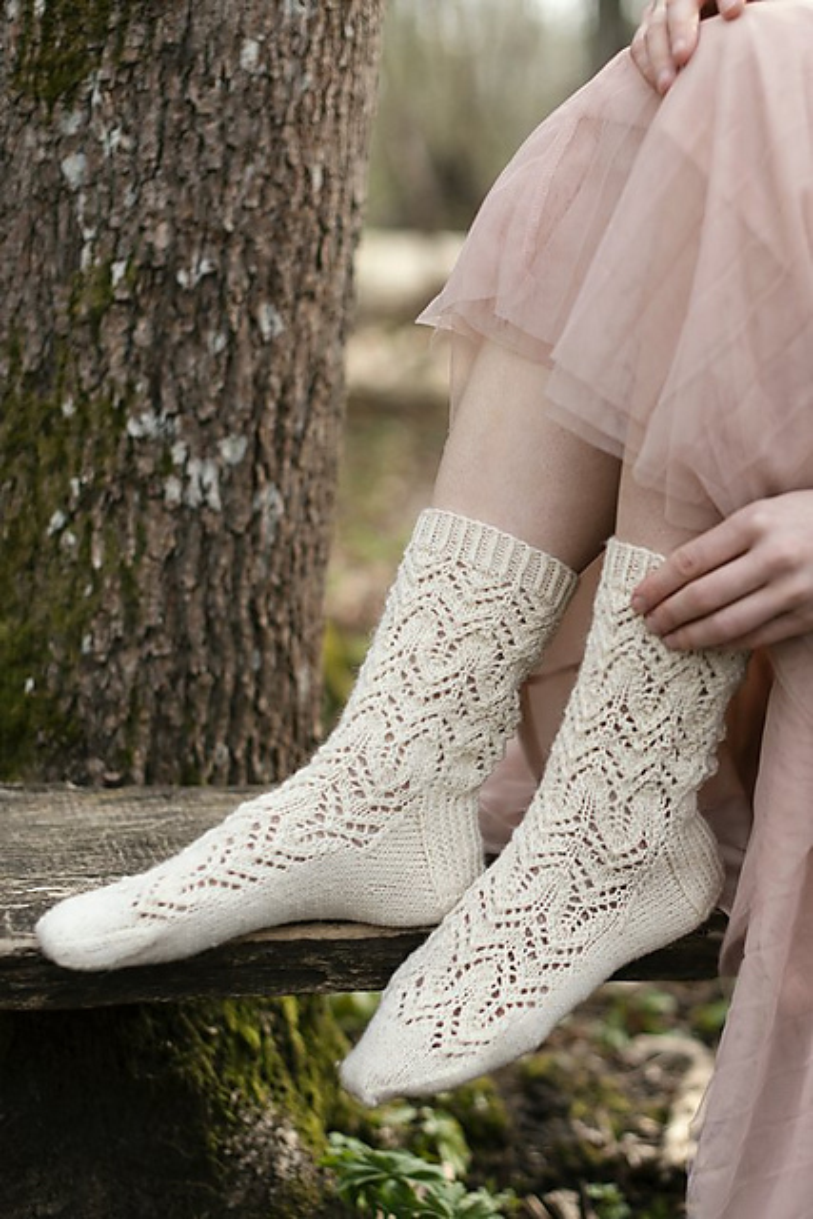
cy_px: 610
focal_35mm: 50
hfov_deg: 27.0
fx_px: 1693
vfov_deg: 39.6
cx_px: 406
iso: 200
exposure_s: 1/2000
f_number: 2
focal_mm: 50
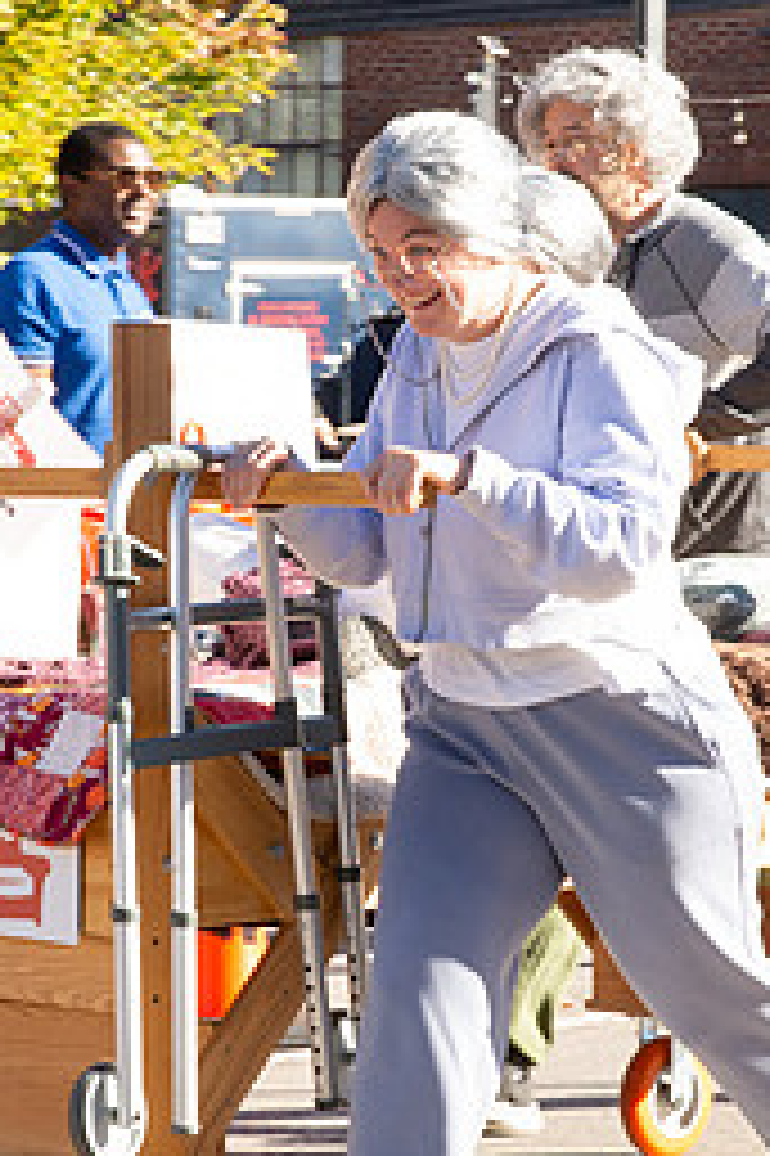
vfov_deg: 12.0
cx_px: 359
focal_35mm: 171
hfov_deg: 8.0
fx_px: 5493
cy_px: 638
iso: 800
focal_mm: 70
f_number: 14
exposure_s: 1/160
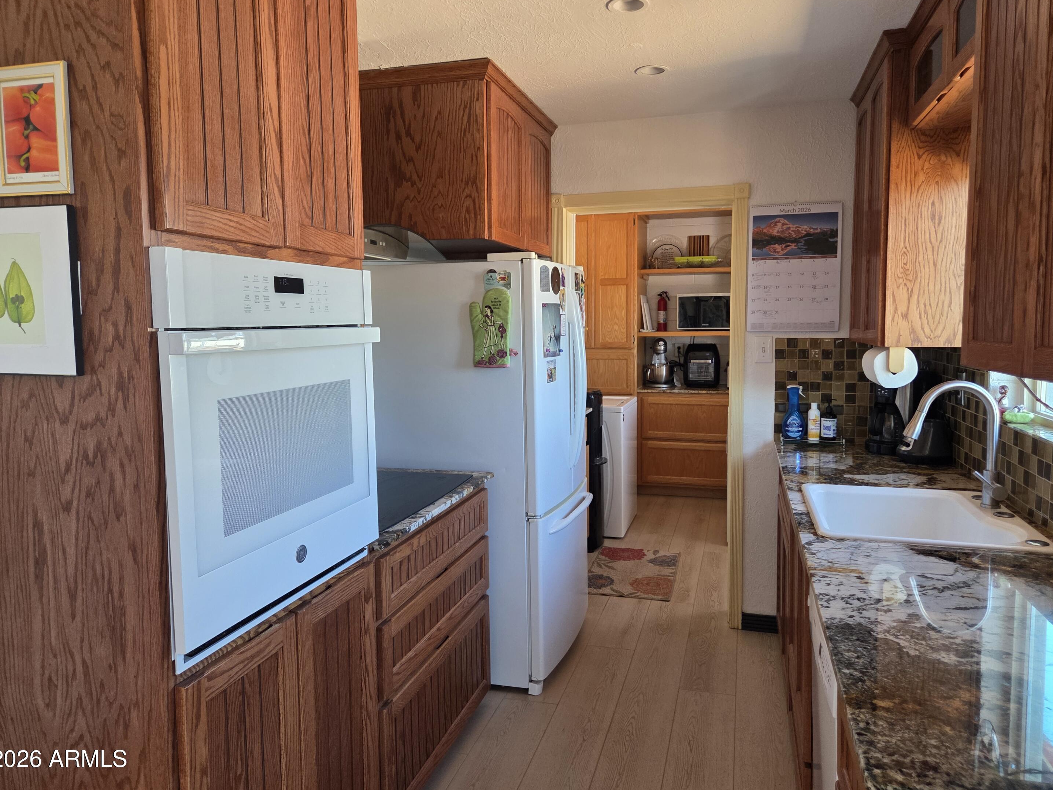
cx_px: 538
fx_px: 730
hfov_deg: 71.6
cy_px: 384
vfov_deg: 56.8
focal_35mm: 24
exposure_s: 1/120
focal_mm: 5.4
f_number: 1.8
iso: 250
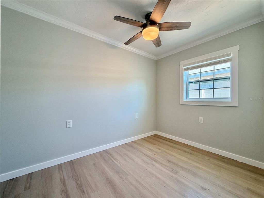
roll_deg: +0.4
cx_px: 132
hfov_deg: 102.1
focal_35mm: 14
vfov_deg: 85.7
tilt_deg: +0.8
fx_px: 107
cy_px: 99
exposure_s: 1/60
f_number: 2.2
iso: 250
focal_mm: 2.22
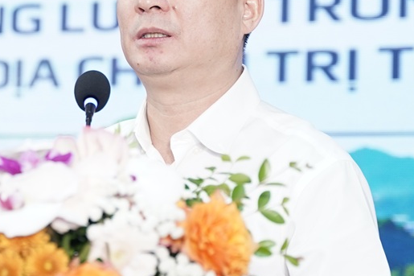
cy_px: 39
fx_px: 2260
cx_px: 142
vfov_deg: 7.0
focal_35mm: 197
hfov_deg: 10.5
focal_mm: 52.7
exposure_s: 1/100
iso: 320
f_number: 2.8
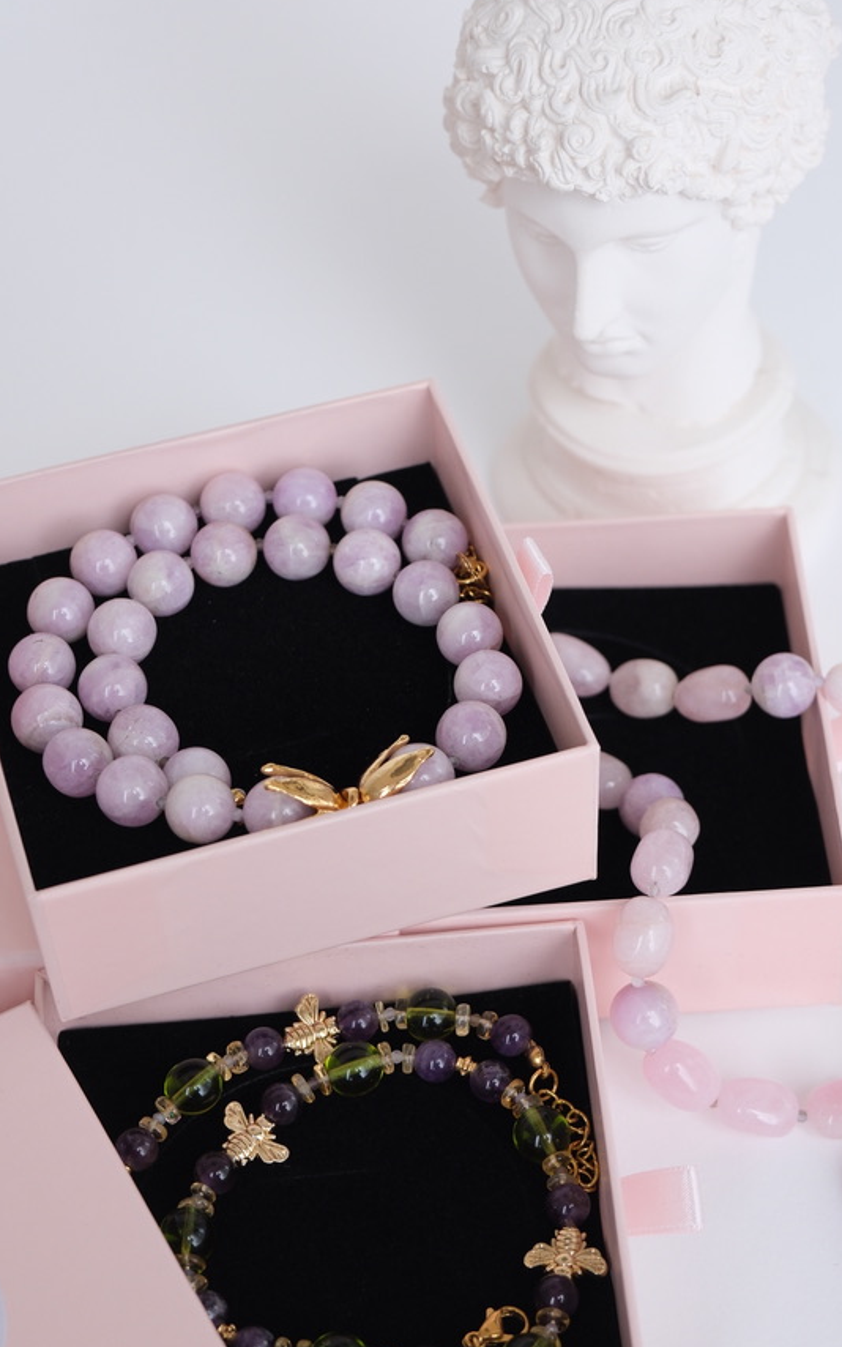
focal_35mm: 70
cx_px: 495
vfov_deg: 29.3
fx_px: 2569
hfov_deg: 18.6
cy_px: 757
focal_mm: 36.3
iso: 320
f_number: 4
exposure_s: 1/105
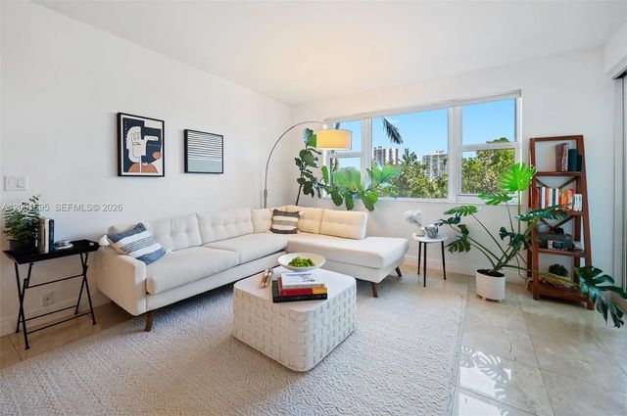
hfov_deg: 100.5
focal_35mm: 15
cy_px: 208
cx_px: 314
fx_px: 261
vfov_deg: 77.2
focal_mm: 15
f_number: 8
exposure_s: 1/8
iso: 200
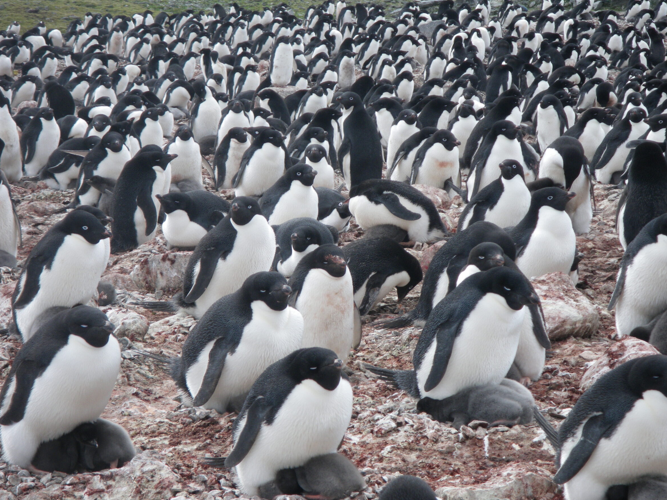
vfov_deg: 9.8
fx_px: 2929
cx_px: 356
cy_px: 264
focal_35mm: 152
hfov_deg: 13.0
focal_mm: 25
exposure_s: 1/320
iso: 64
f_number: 5.5
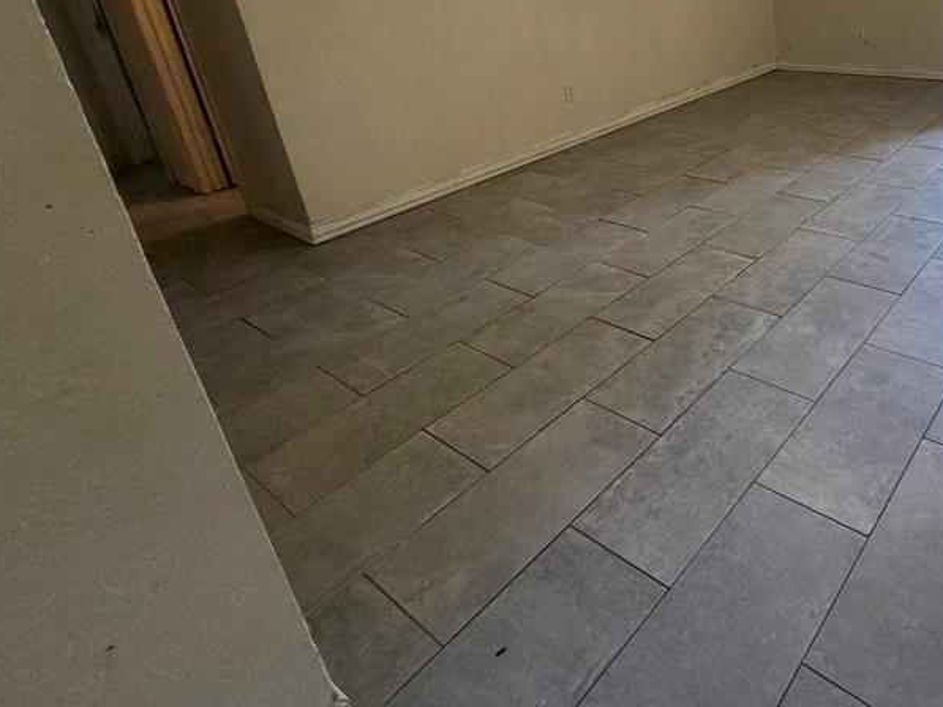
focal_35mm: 24
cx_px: 788
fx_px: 654
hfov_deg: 63.6
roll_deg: +4.1
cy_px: 139
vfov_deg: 53.0
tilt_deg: -18.1
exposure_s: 1/120
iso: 200
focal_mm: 2.22
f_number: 2.2
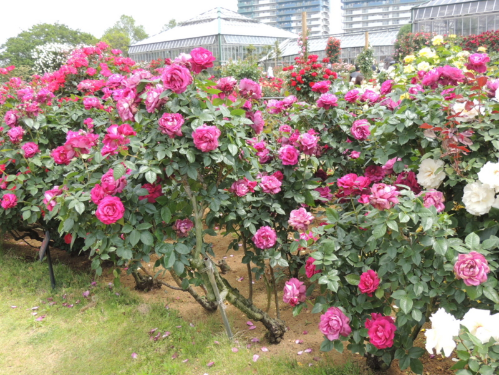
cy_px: 188
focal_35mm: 35
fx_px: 505
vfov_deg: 40.7
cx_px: 250
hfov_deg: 52.6
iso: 100
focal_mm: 6.2
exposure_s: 1/320
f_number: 3.3
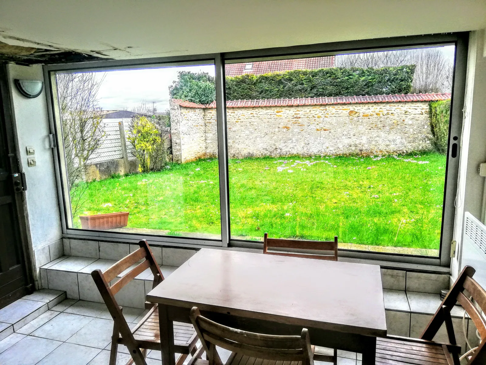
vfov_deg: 53.1
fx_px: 365
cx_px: 243
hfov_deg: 67.3
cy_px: 182
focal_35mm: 26
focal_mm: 3.81
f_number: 2.2
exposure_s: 1/100
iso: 64
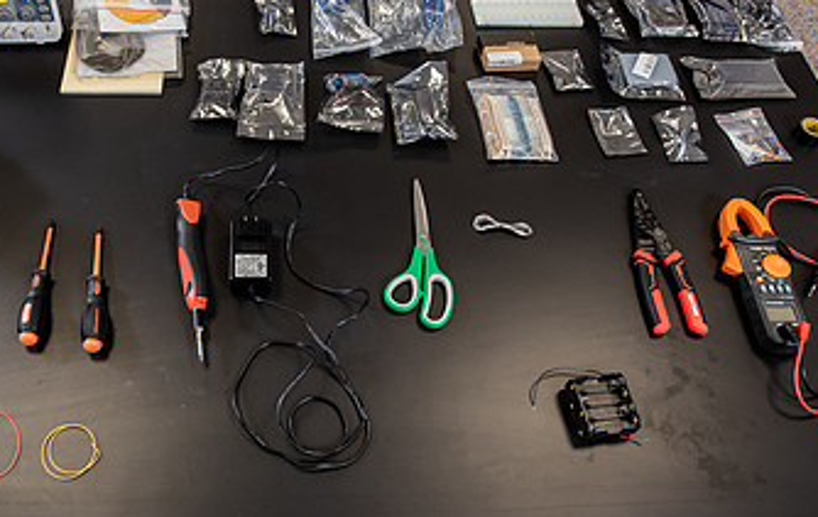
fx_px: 760
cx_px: 291
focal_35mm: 34
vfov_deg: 37.5
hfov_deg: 55.7
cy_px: 237
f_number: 4.5
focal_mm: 19
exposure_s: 1/200
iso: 1000
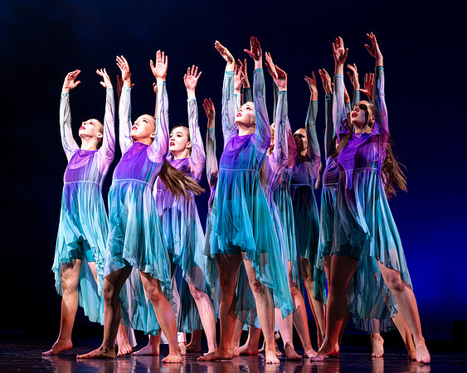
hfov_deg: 22.0
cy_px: 174
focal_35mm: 87
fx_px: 1202
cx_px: 219
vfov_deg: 17.7
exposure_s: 1/200
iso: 720
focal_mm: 69
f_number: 4
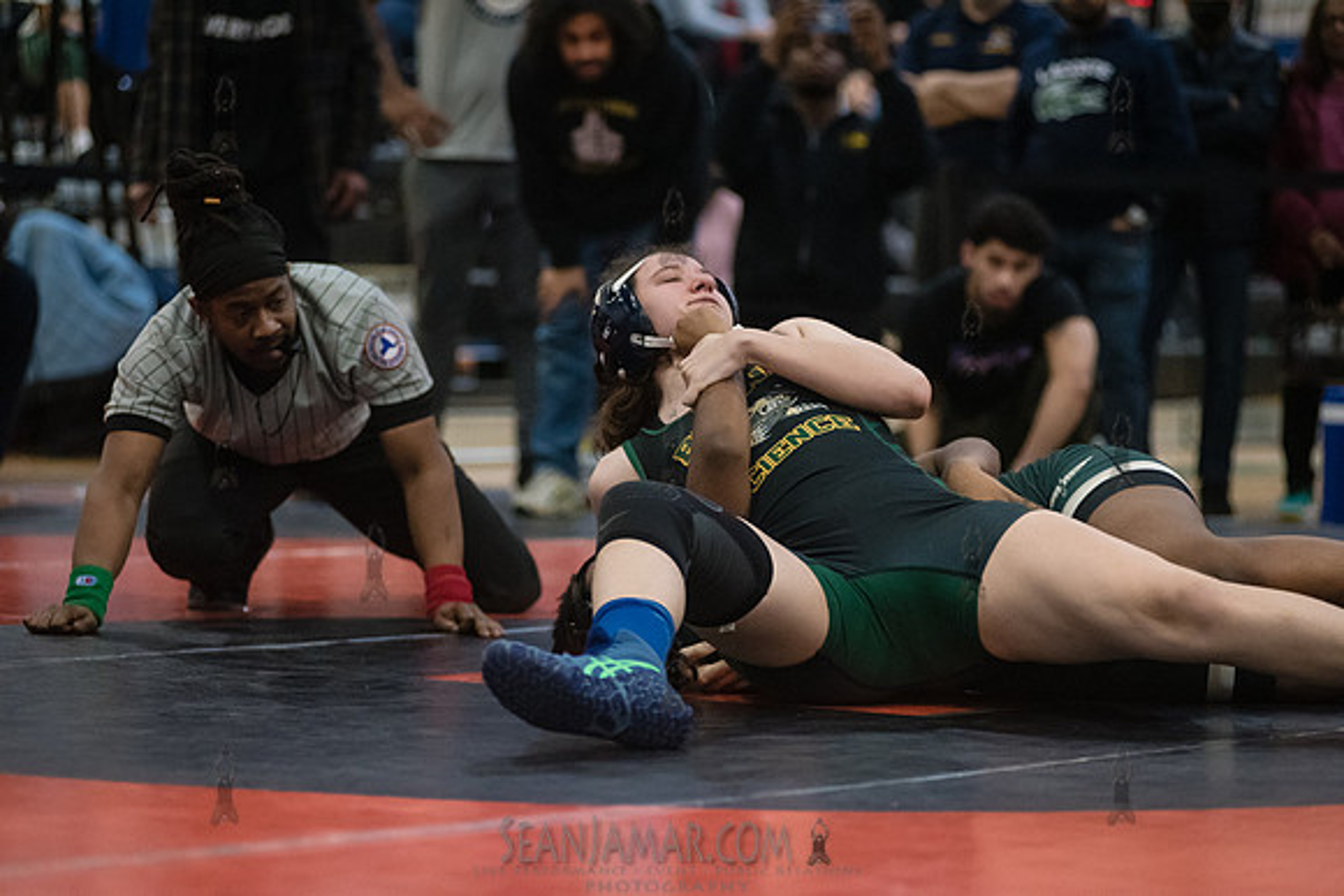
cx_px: 672
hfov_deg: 15.2
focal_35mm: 135
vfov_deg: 10.2
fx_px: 5041
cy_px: 448
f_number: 3.5
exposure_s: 1/500
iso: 8000
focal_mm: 135
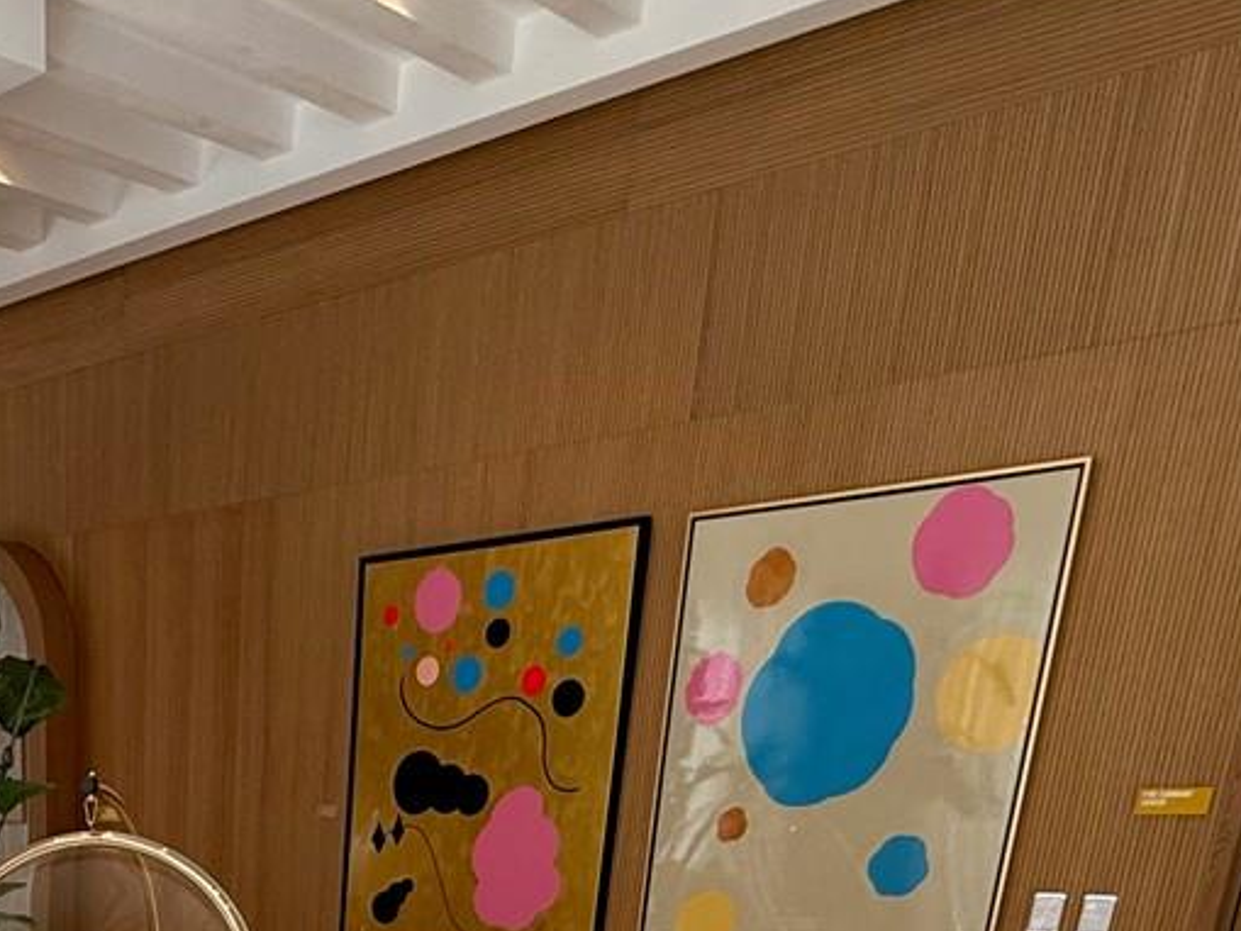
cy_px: 1438
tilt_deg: -21.6
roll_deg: +0.5
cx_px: 27
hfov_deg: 38.6
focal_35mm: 44
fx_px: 1578
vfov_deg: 24.5
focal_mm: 2.22
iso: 80
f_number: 2.2
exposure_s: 1/99
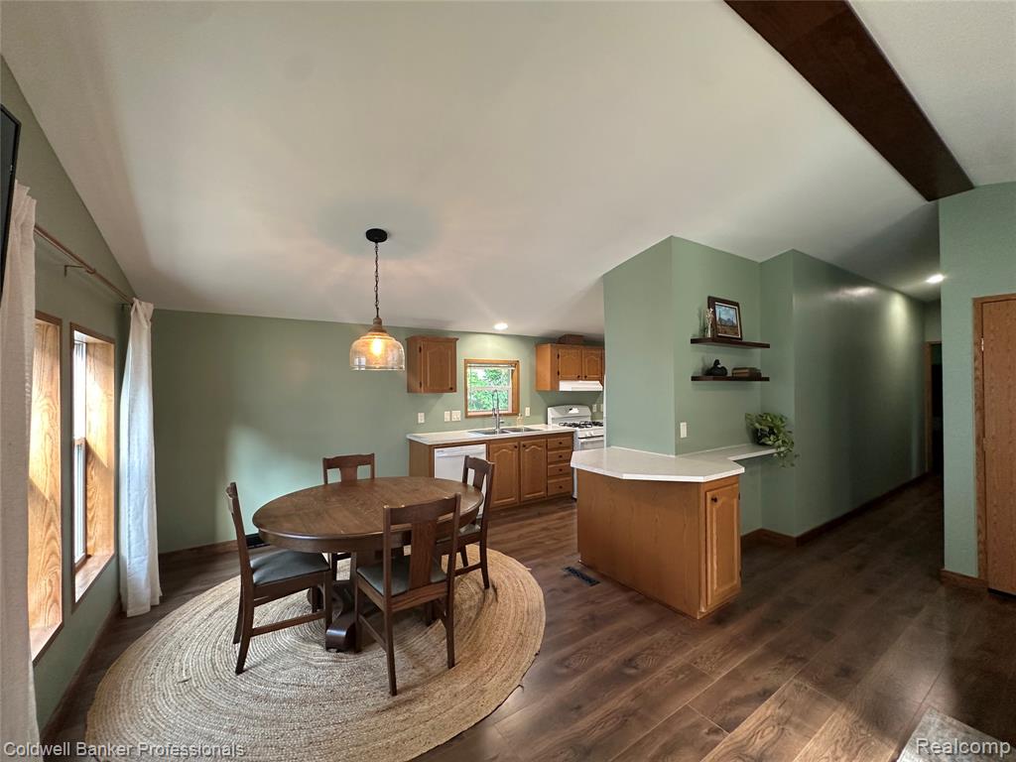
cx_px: 508
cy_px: 381
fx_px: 411
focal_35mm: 14
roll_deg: -0.3
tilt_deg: +0.2
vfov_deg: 85.7
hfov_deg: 102.1
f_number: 2.2
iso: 250
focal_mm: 2.22
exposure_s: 1/60
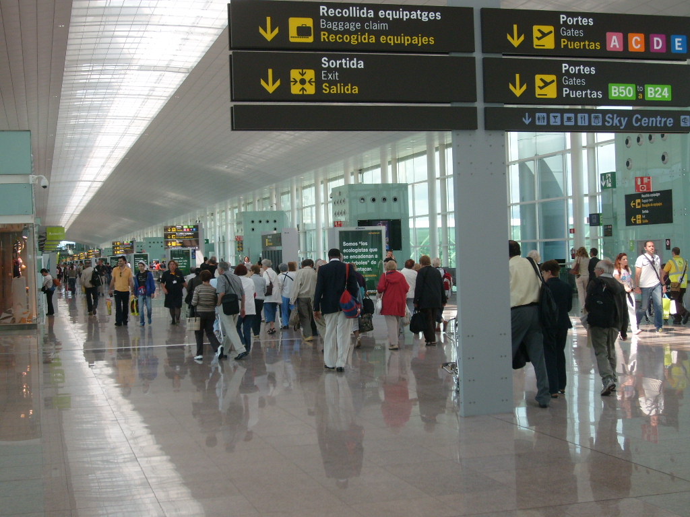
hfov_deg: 36.8
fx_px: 1037
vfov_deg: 28.0
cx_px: 345
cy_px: 258
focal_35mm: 52
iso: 80
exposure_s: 1/125
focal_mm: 8.7
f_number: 3.3
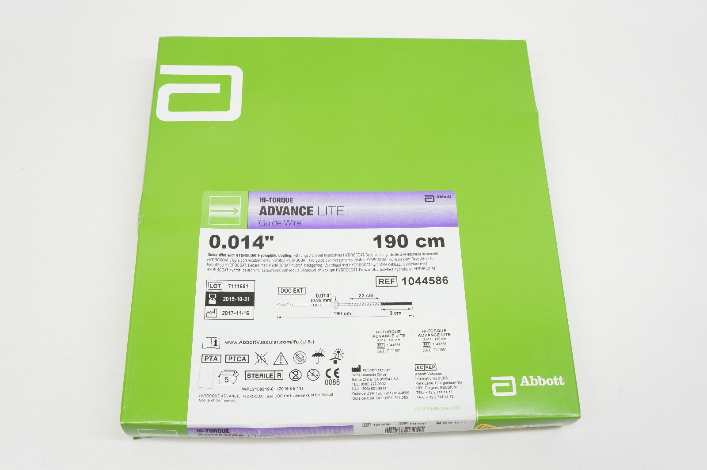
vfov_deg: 38.3
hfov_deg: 55.2
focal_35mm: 34
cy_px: 235
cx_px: 354
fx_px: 677
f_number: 6.3
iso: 400
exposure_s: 1/60
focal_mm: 23
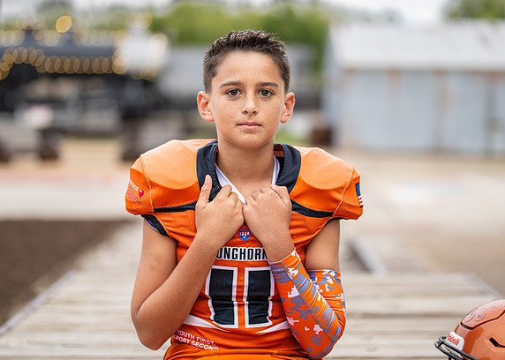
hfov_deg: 27.9
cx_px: 250
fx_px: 1018
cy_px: 172
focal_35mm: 71
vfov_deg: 20.1
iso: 100
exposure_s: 1/640
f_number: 1.2
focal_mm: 50
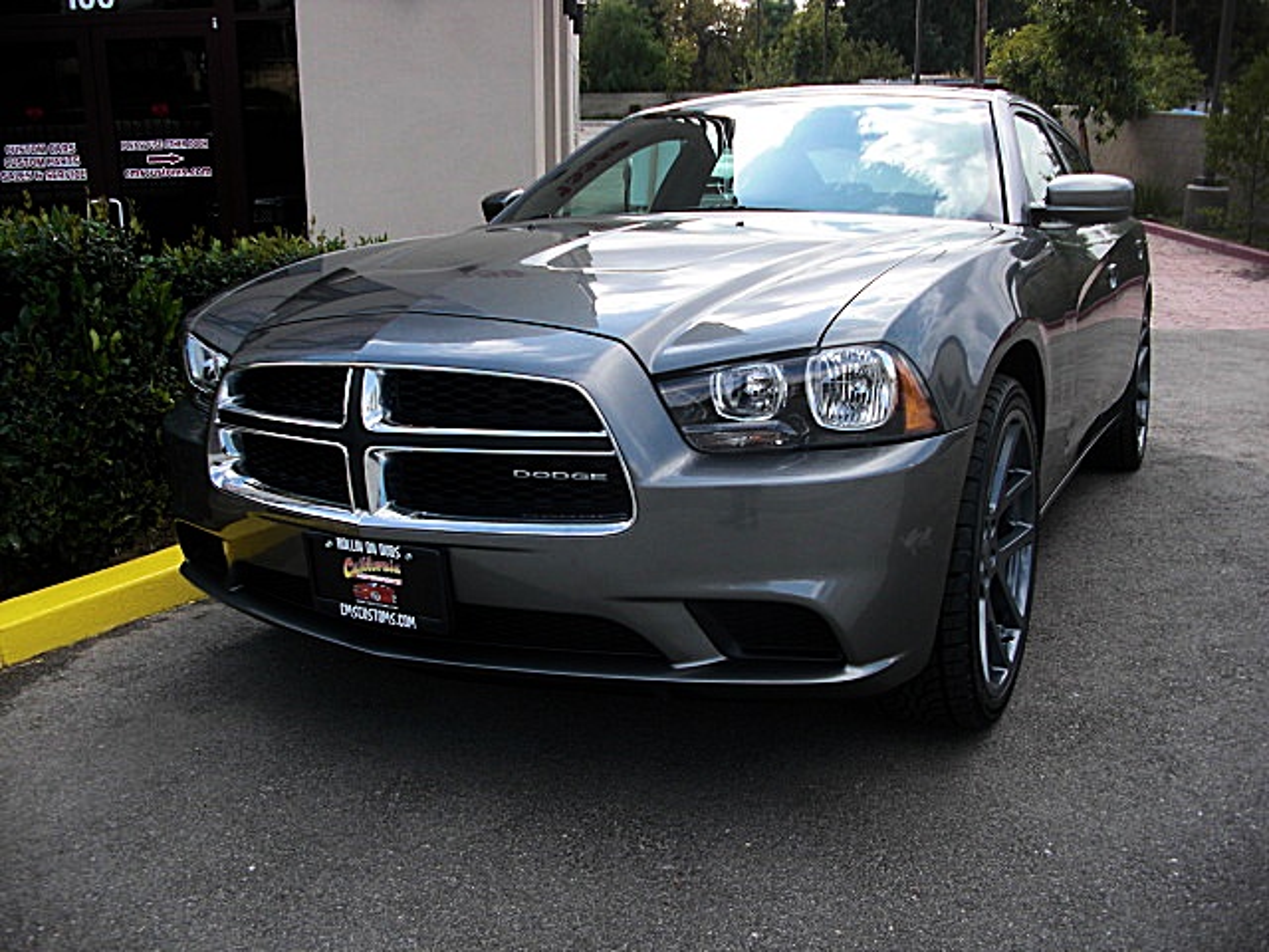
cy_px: 476
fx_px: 1320
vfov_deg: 39.7
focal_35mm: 36
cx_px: 634
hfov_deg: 51.4
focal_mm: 6.3
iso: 50
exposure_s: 1/400
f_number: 2.8
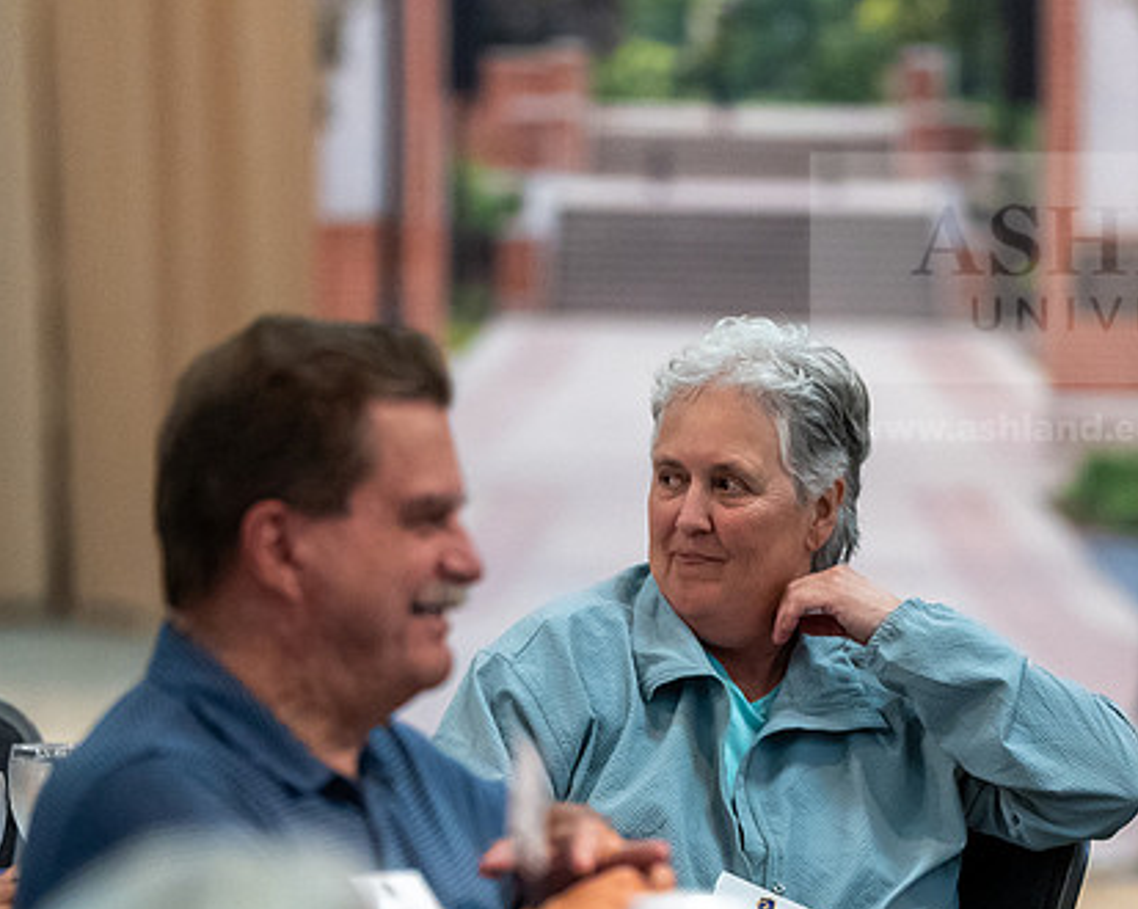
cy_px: 625
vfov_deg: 3.6
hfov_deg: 4.5
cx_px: 704
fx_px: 14509
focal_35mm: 431
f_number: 2.8
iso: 5000
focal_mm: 200
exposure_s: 1/400
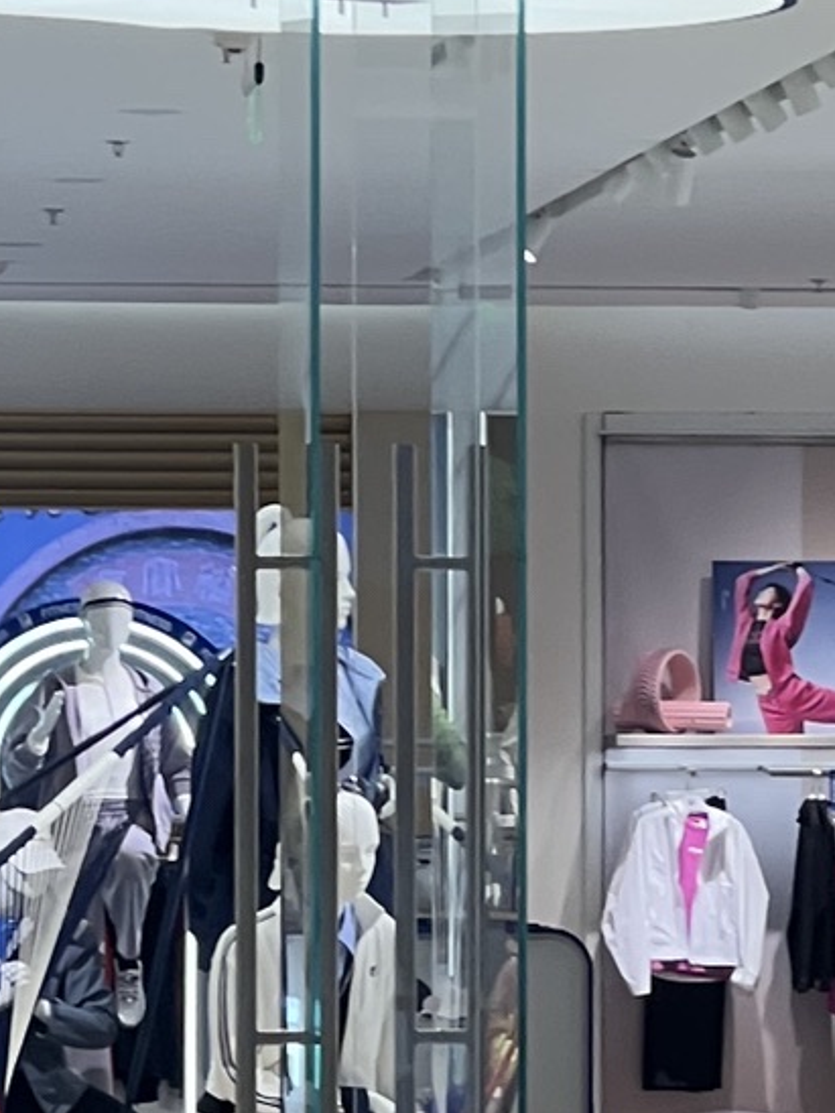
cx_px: 67
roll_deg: +0.5
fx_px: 9038
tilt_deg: +3.1
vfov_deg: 7.0
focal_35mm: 281
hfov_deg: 5.3
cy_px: 341
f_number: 2.8
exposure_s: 1/122
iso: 125
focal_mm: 9
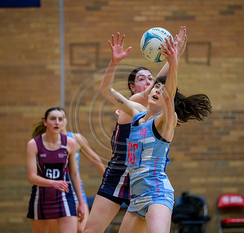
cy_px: 116
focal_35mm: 187
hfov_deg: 9.6
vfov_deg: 9.2
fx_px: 1460
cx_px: 128
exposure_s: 1/1000
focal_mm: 150
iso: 5000
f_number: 2.8
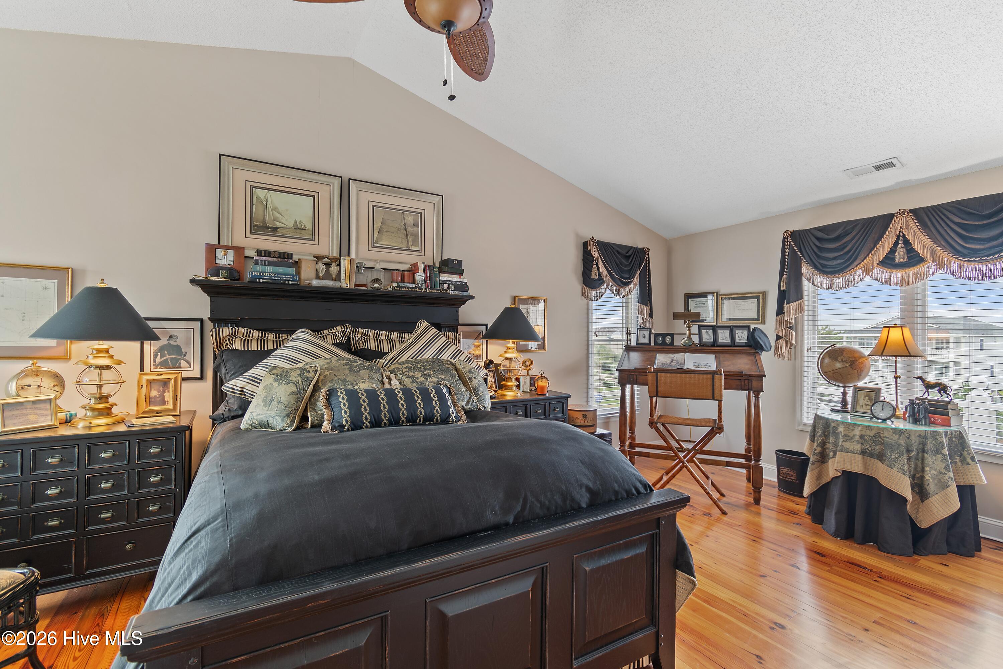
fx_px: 418
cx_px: 502
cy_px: 334
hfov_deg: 100.4
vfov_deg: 77.3
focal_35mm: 15
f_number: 4.5
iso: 100
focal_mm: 10
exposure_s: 1.3
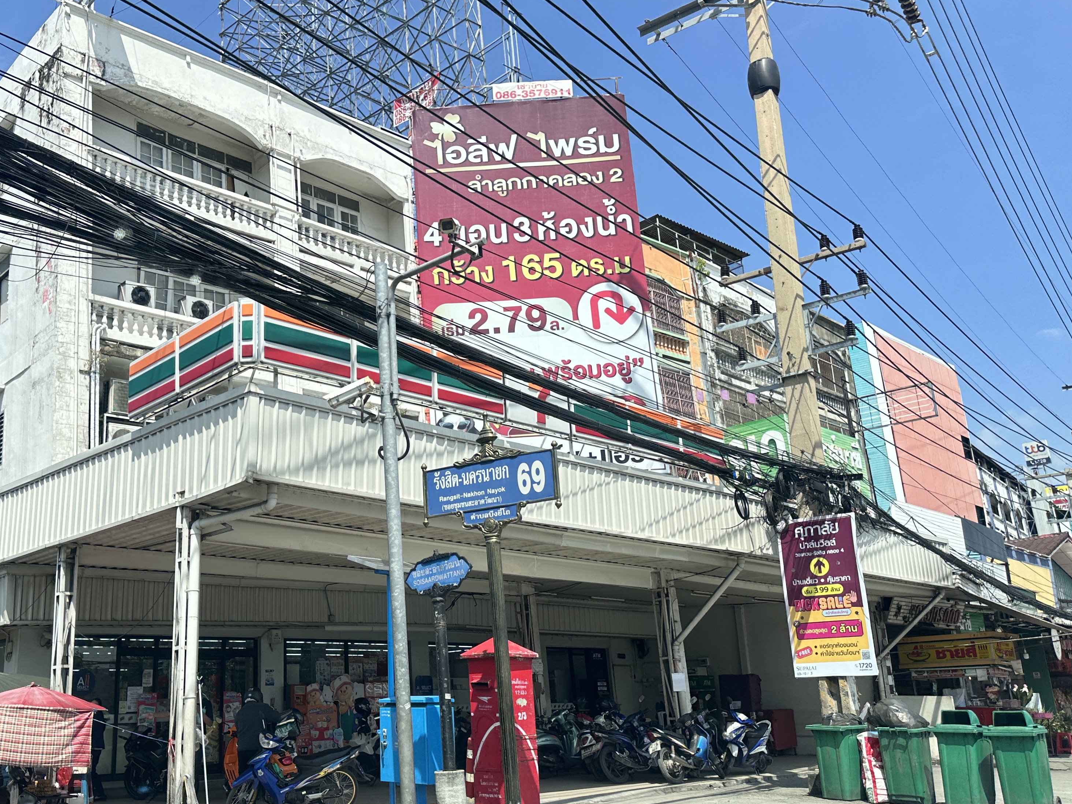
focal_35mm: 33
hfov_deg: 54.6
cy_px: 420
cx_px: 386
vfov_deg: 42.9
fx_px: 1022
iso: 80
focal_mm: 6.86
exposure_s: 1/1541
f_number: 1.78
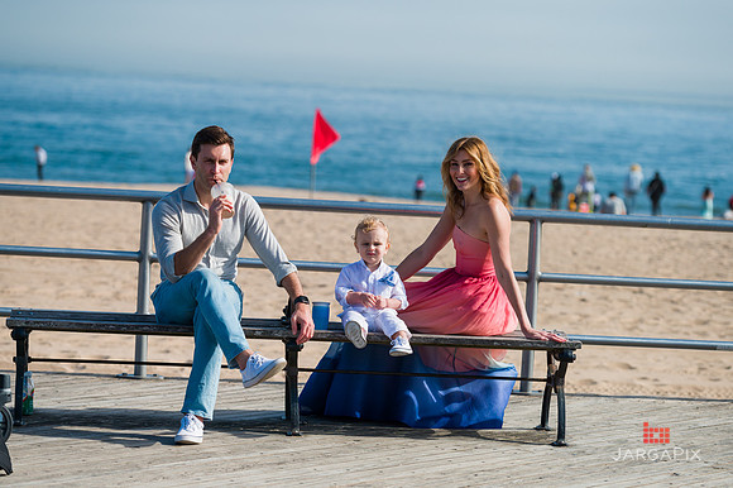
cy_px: 244
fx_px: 2544
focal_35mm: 125
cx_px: 366
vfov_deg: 11.0
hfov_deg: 16.4
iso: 200
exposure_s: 1/3200
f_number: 4
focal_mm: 125
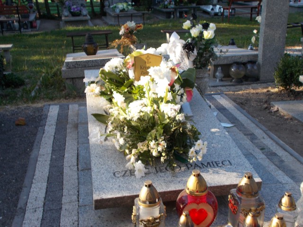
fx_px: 385
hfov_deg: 42.9
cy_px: 114
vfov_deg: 32.9
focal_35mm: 44
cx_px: 152
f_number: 4.2
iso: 80
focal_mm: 7.9
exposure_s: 1/125
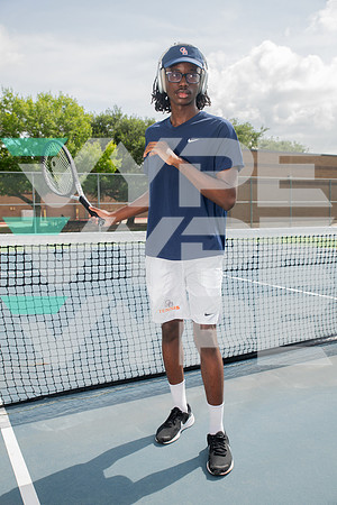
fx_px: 477
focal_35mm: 34
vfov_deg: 55.8
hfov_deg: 38.9
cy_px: 252
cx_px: 168
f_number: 5.6
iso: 100
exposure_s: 1/320
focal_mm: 34
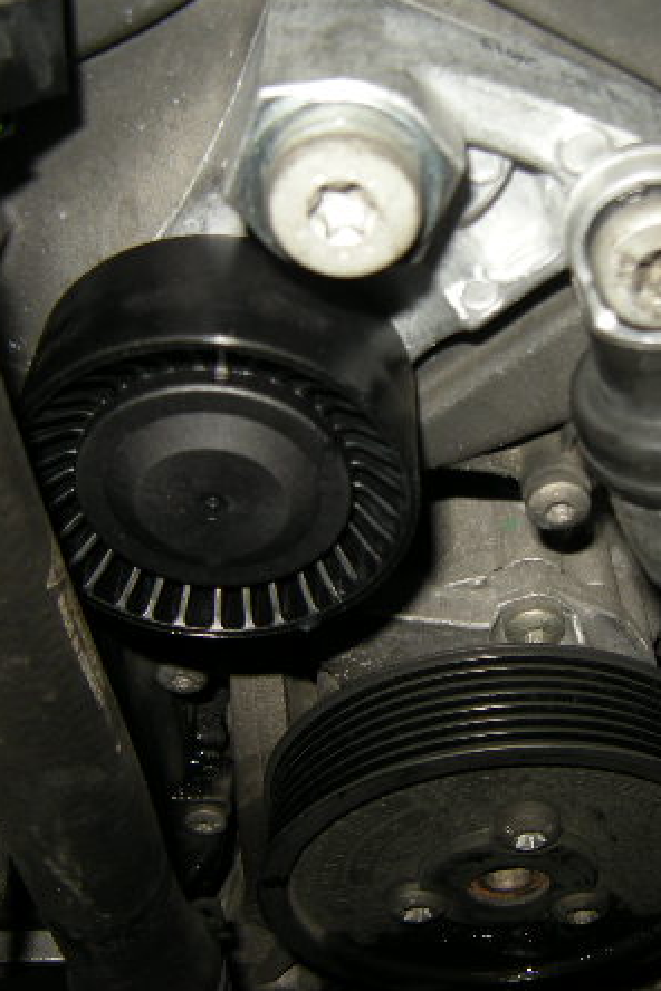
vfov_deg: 46.4
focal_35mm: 42
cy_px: 460
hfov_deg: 31.4
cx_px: 489
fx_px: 1157
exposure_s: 1/60
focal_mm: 4.7
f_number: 2.8
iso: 64
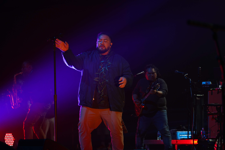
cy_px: 75
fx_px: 644
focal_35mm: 103
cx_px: 112
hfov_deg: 19.8
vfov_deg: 13.3
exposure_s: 1/125
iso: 640
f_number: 4
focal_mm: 103
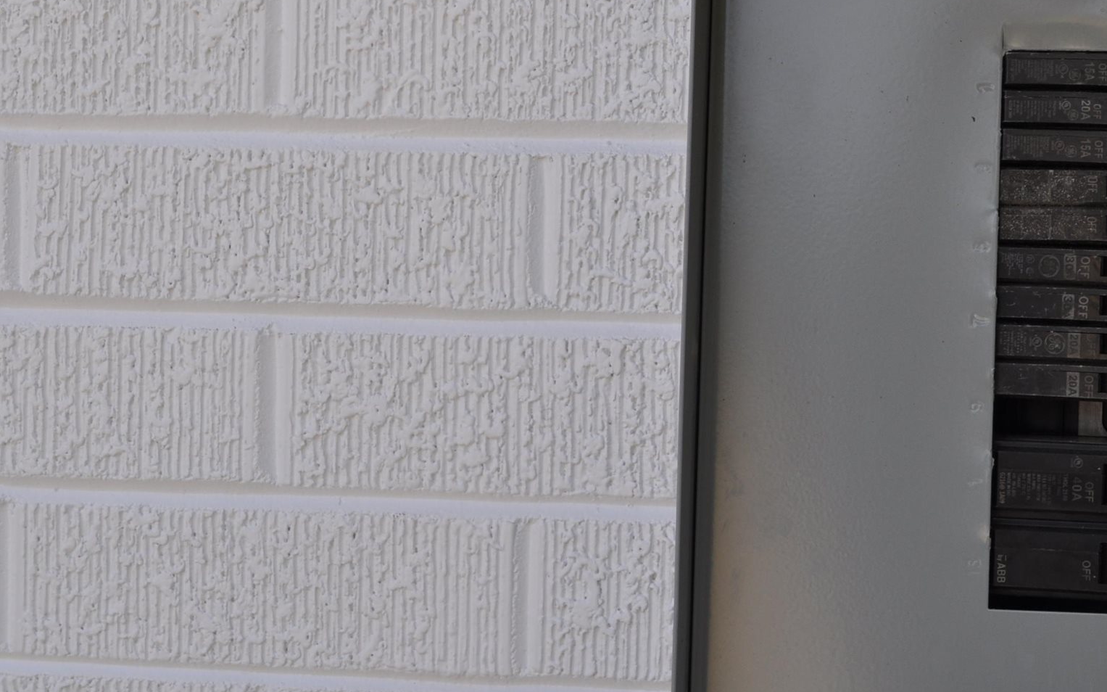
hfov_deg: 23.7
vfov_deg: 15.2
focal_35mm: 86
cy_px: 220
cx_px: 904
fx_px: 2594
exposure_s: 1/200
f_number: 7.1
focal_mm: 28
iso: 200
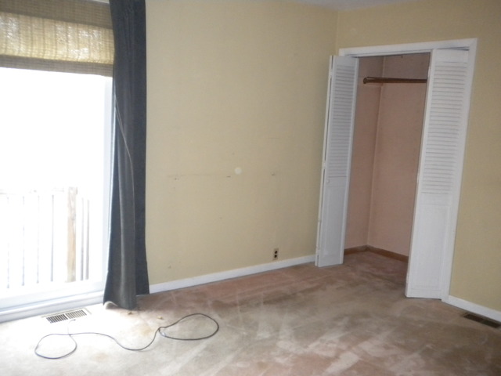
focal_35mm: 35
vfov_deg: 40.7
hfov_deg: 52.6
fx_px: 507
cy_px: 188
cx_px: 250
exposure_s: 1/30
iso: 400
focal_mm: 6.3
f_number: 3.1
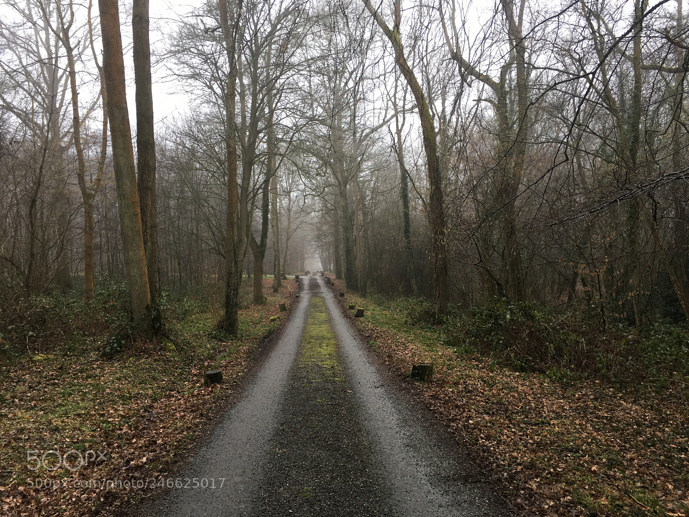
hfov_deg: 61.7
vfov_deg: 48.2
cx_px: 344
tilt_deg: +1.1
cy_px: 258
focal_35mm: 29
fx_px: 577
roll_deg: +1.9
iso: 32
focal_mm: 4.15
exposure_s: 1/50
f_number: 2.2
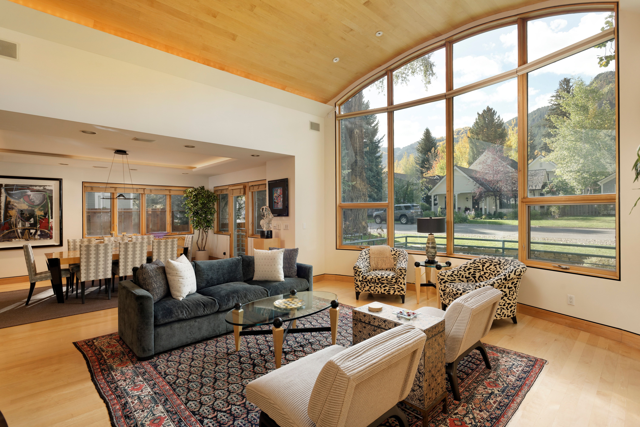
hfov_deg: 93.3
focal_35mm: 17
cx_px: 320
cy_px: 214
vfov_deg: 70.5
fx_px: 302
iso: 250
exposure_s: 1/15
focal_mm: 17
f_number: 7.1
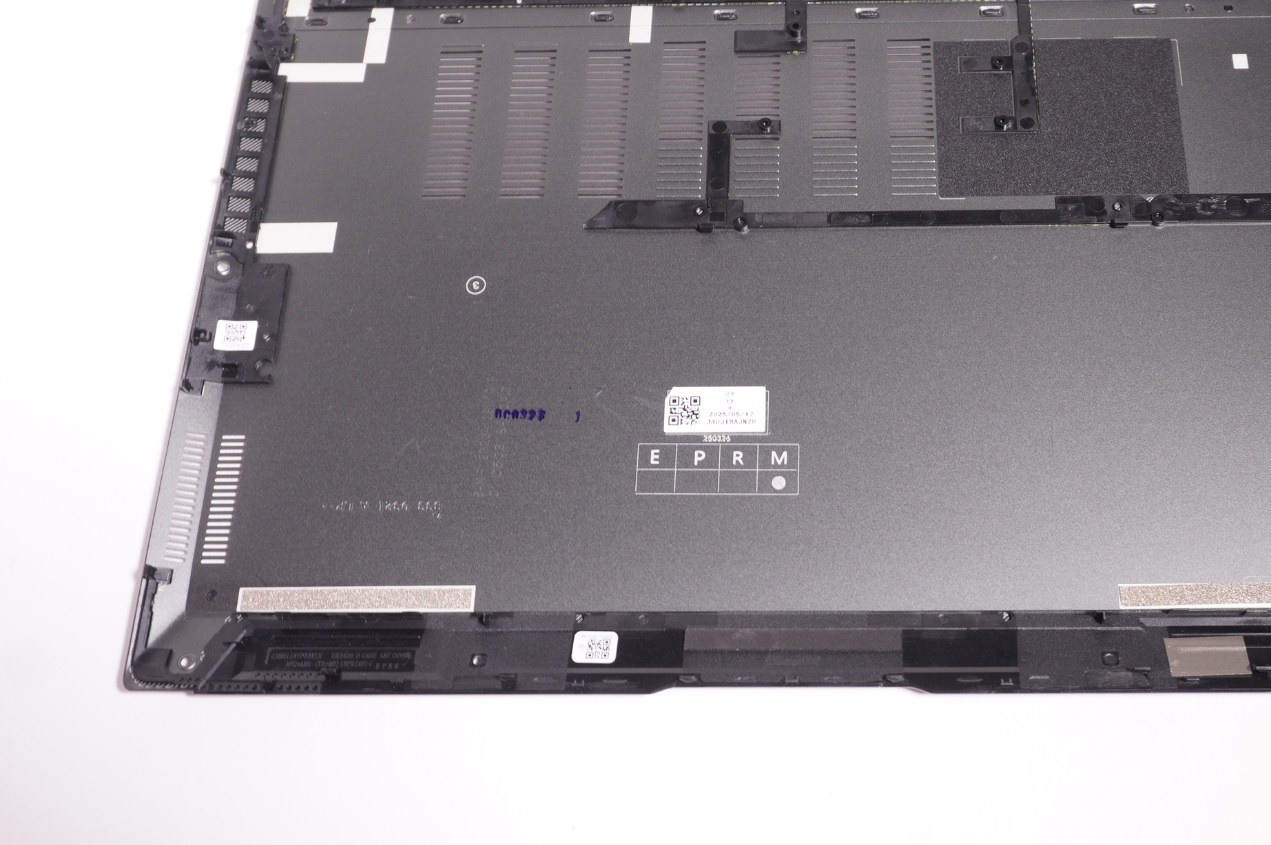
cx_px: 796
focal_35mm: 43
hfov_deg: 45.4
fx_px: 1506
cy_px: 322
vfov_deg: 31.2
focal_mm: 21
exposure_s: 1/13
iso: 200
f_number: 5.6
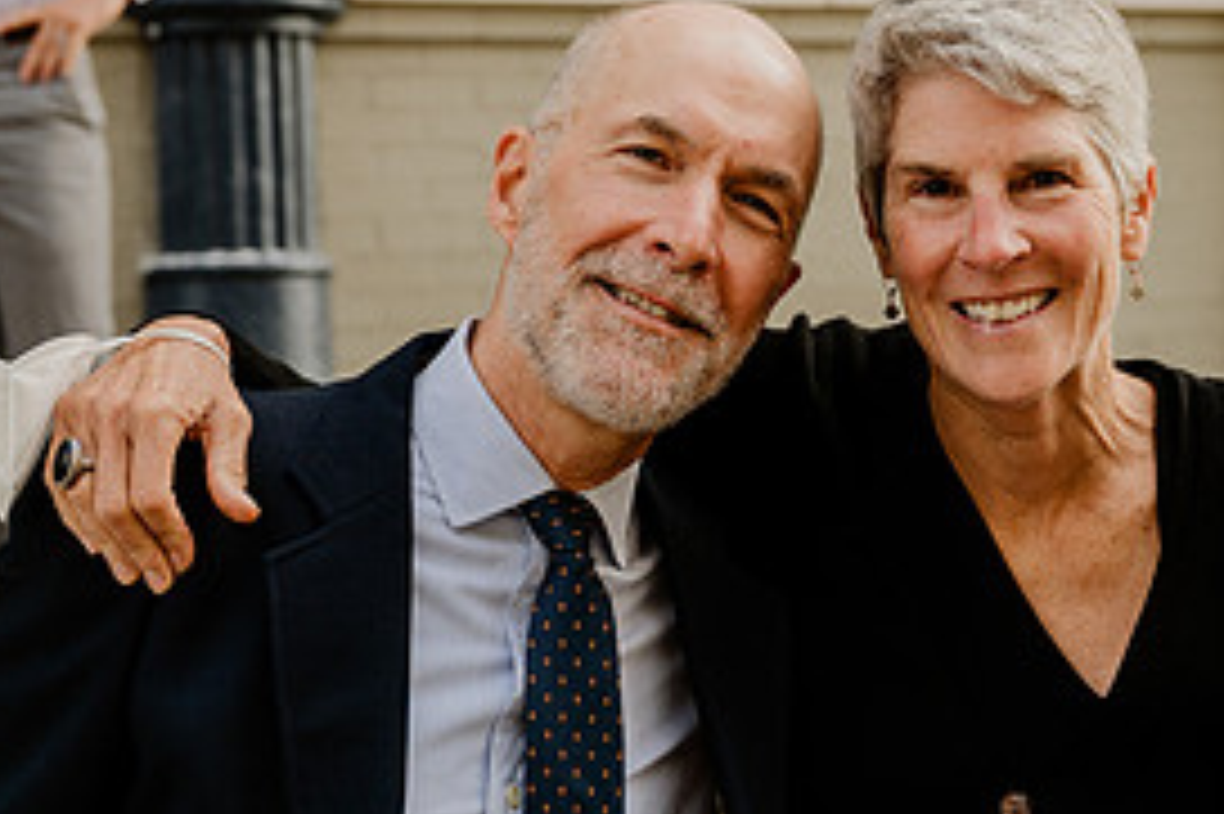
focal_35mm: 107
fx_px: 3636
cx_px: 738
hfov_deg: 19.1
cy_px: 387
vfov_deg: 12.8
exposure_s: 1/320
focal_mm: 49
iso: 100
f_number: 4
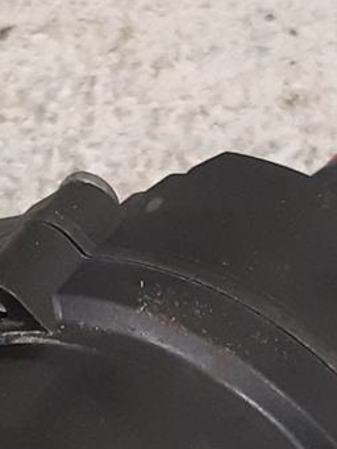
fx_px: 2024
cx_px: 128
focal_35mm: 156
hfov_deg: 9.5
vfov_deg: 12.5
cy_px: 483
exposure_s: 1/50
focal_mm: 3.93
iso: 250
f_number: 1.7
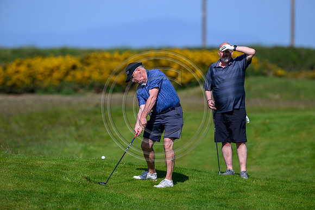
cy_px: 105
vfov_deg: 3.4
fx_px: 3501
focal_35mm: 400
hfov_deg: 5.2
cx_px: 158
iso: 500
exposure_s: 1/5000
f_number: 4.5
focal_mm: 400
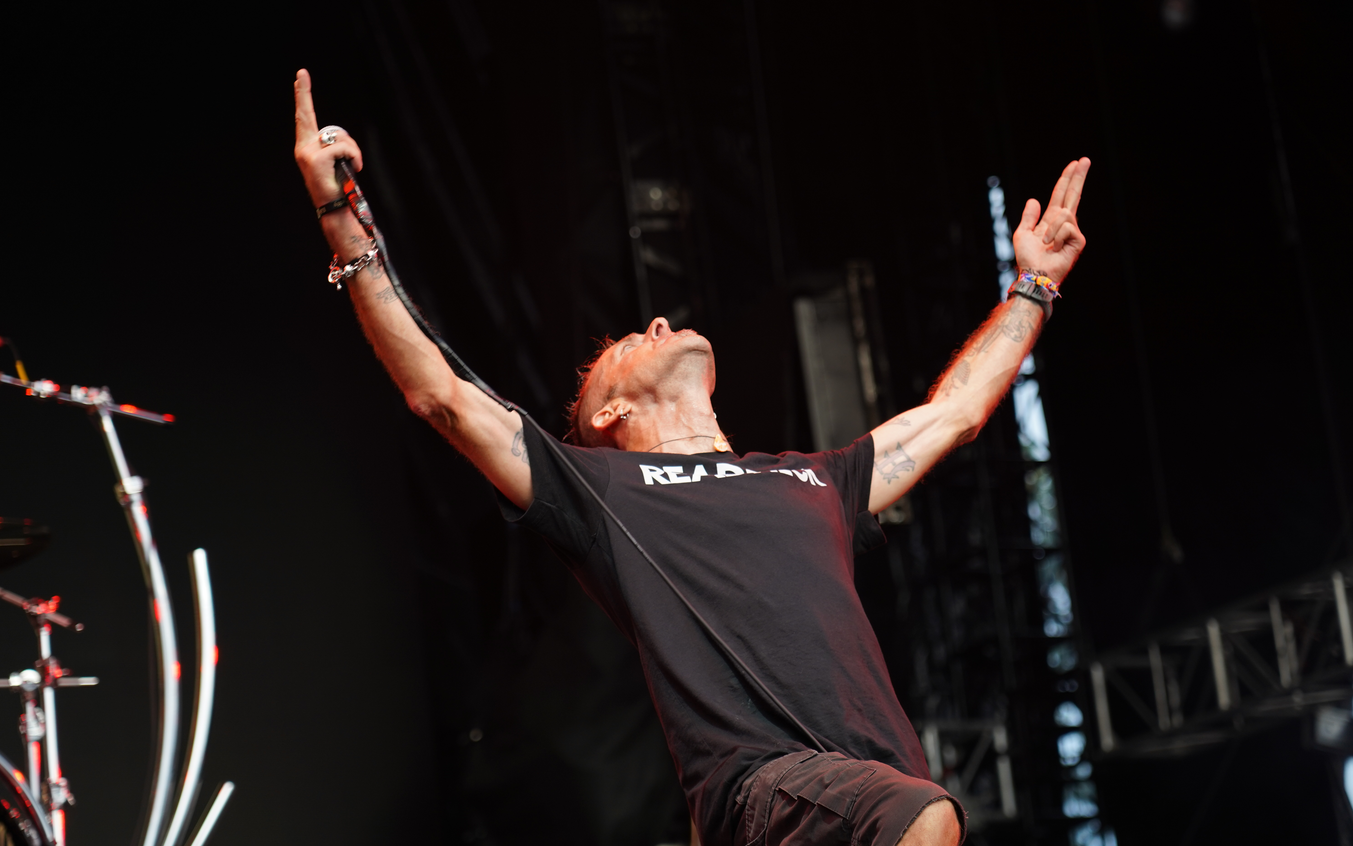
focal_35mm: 108
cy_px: 420
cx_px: 674
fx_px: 3982
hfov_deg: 19.3
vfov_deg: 12.1
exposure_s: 1/125
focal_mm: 105
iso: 320
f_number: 4
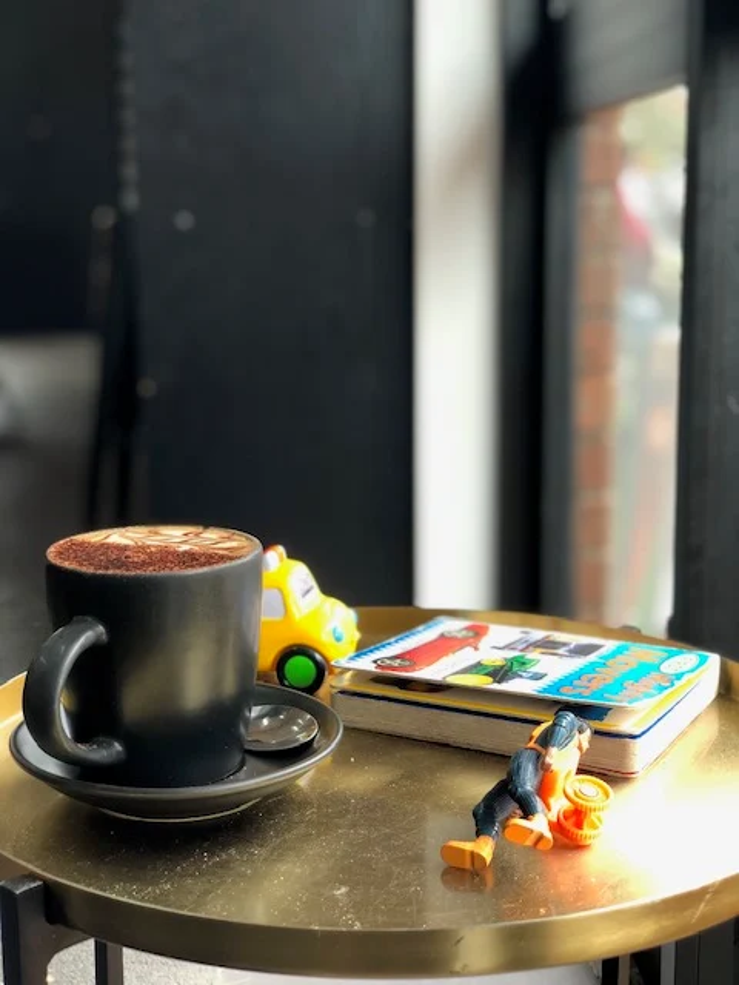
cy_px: 492
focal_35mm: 52
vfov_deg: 36.8
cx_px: 370
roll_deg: +0.5
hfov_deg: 28.0
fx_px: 1480
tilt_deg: -10.4
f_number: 2.4
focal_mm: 6
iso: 32
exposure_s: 1/50
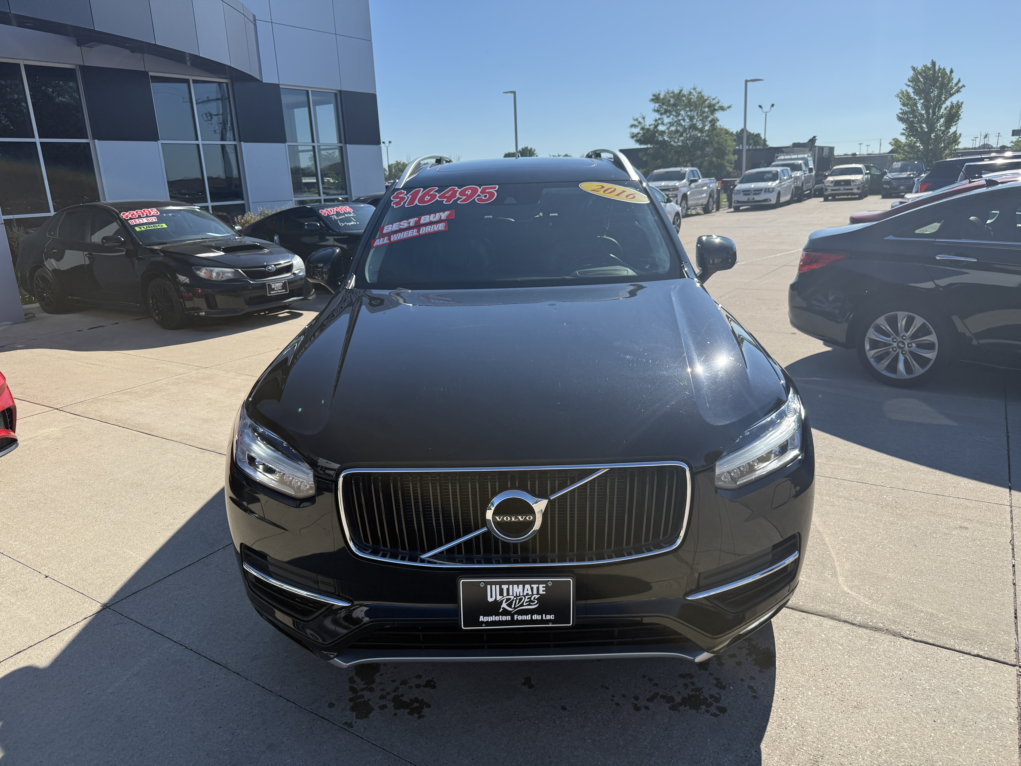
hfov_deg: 71.6
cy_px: 383
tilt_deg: -14.4
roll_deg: +2.7
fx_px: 708
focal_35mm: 24
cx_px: 510
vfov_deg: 56.8
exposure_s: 1/4405
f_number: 1.78
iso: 80
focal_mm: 6.76
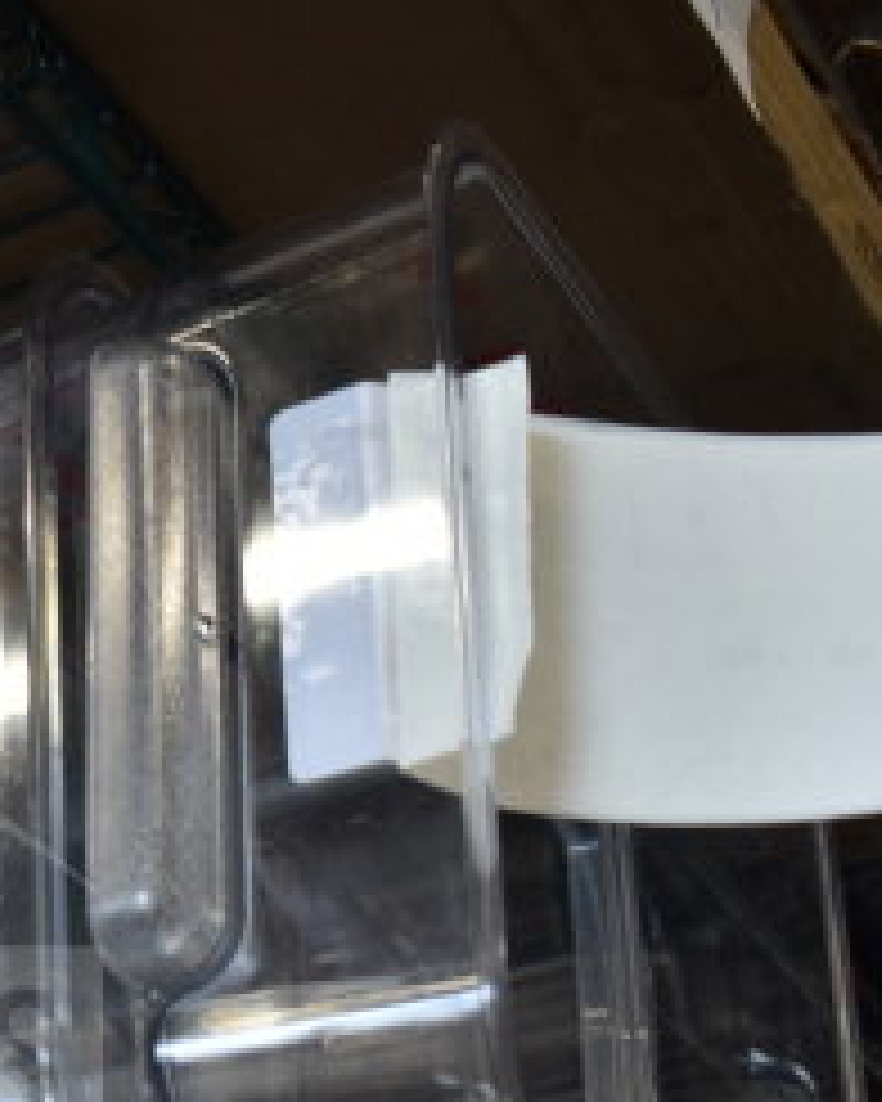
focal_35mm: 84
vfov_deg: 22.6
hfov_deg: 16.7
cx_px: -405
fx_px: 2741
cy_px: 803
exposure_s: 1/40
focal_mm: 24
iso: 200
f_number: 4
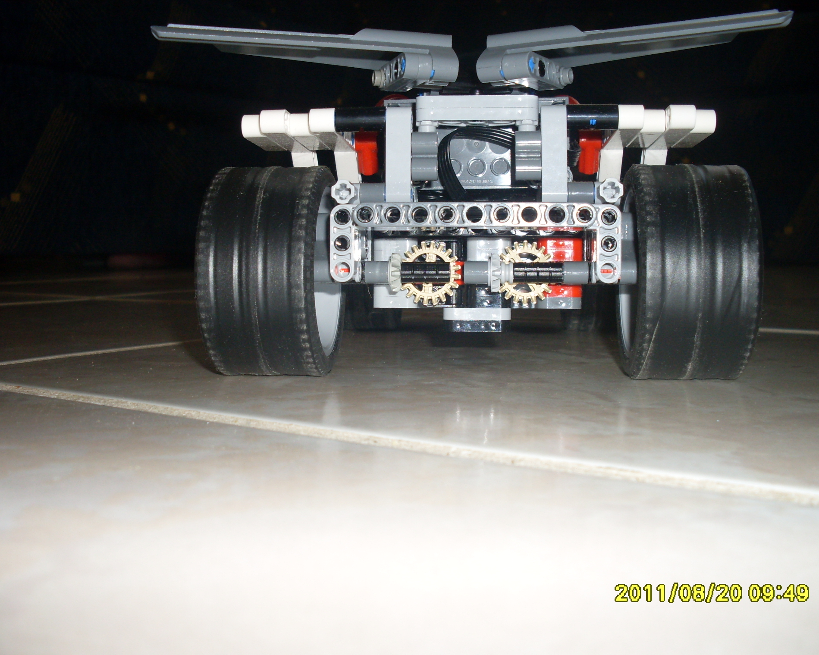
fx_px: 970
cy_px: 326
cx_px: 422
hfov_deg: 45.8
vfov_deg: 37.3
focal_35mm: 40
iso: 100
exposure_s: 1/45
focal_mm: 6.3
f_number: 2.8
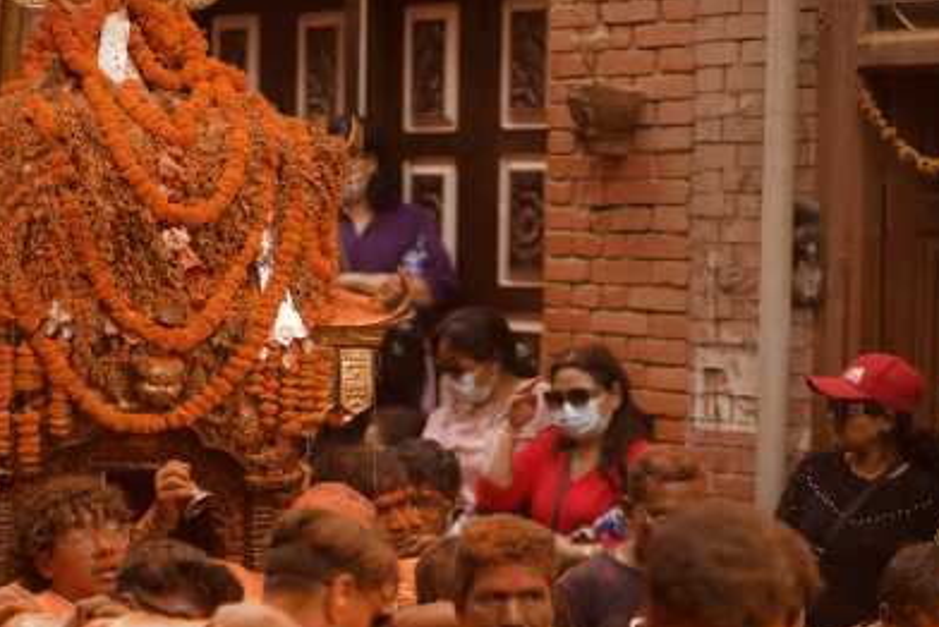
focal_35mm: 130
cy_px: 280
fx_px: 3393
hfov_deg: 15.7
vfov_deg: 10.6
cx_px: 273
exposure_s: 1/3200
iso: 640
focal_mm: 85
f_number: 1.8
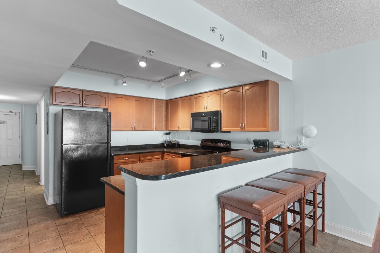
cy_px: 126
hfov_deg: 90.0
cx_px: 190
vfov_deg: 67.4
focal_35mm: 18
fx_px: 190
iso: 100
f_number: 4.8
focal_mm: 12
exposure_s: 1/3
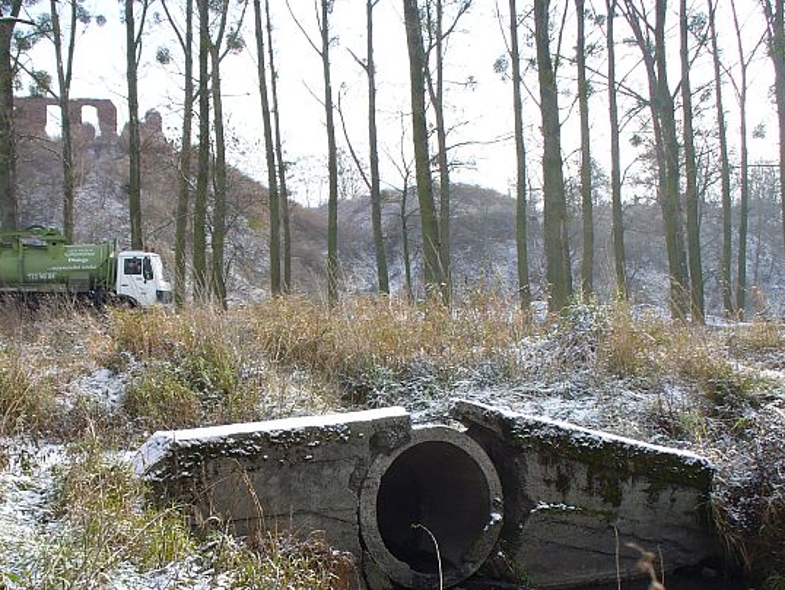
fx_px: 1248
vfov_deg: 26.4
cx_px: 317
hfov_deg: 34.8
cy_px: 415
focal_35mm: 55
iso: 80
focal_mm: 6.1
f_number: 5.6
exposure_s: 1/160
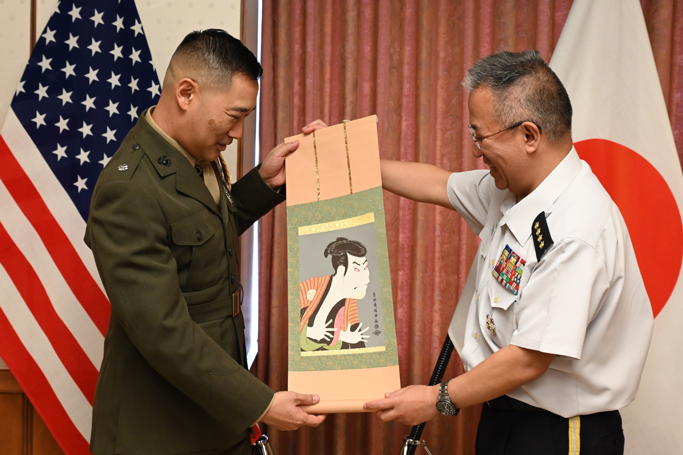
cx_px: 342
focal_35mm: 52
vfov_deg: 26.0
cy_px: 228
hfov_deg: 38.2
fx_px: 986
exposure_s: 1/160
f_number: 5.6
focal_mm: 52
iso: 3200
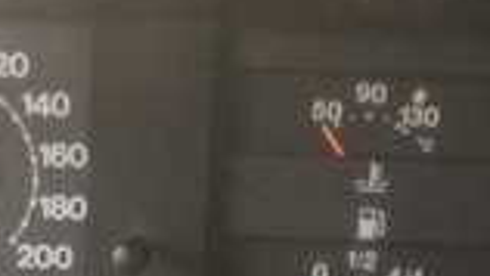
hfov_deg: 21.5
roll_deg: +0.1
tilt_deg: -38.5
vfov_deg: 11.9
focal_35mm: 99
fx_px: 1287
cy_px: 350
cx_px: 177
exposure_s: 1/33
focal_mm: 4.15
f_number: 2.2
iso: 200
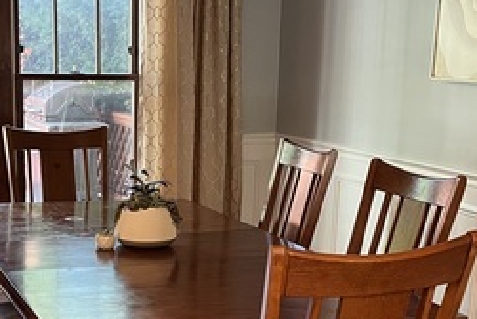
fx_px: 955
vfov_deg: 18.7
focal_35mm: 72
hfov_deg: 27.9
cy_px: 273
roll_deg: -0.7
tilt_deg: -14.3
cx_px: 159
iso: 320
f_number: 1.6
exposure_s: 1/60
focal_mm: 5.1
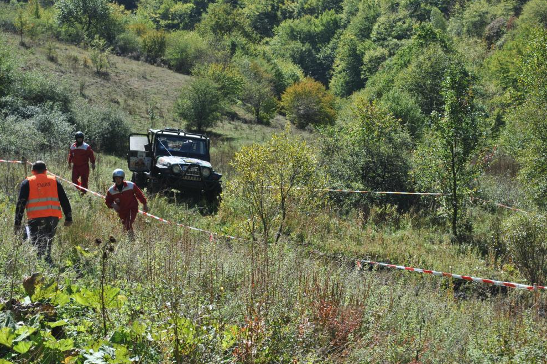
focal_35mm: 84
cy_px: 181
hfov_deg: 24.3
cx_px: 273
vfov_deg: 16.4
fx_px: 1269
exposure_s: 1/250
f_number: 7.1
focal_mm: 55
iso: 100
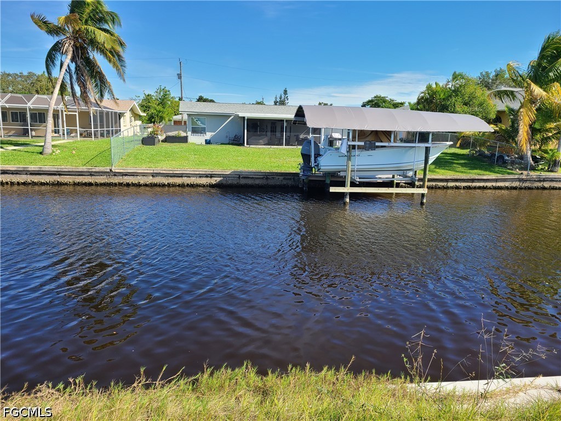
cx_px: 280
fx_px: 421
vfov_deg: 53.1
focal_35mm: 26
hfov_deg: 67.3
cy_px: 210
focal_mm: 5.4
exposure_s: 1/1202
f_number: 1.8
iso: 40
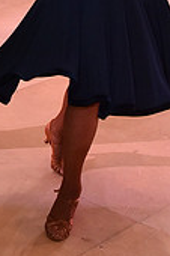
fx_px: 582
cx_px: 5
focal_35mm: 82
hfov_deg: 16.3
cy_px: -119
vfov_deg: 21.2
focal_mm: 24
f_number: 5.6
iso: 2500
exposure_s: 1/320
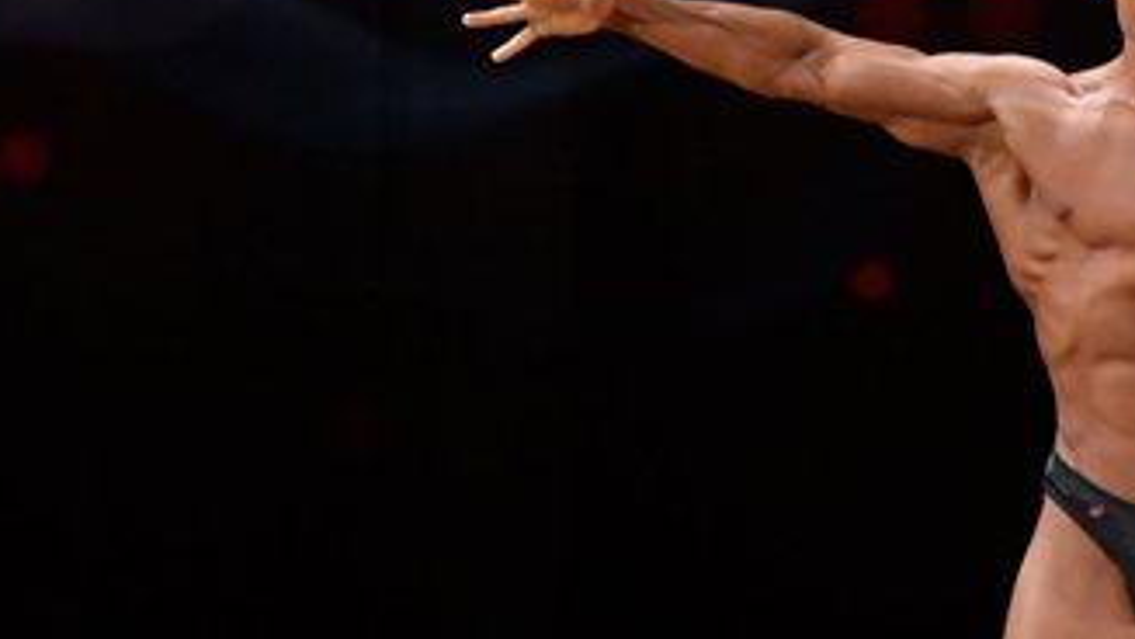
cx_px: 981
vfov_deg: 2.0
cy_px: 677
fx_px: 17938
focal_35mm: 596
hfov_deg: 3.6
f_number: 5.6
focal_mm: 160
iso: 3200
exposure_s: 1/400
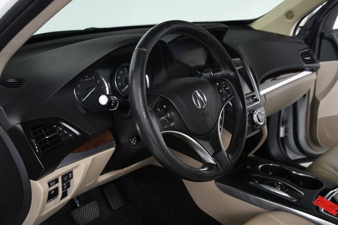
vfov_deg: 29.8
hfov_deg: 43.6
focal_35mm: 45
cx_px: 169
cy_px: 112
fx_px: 422
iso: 100
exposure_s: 1/160
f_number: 5
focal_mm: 30
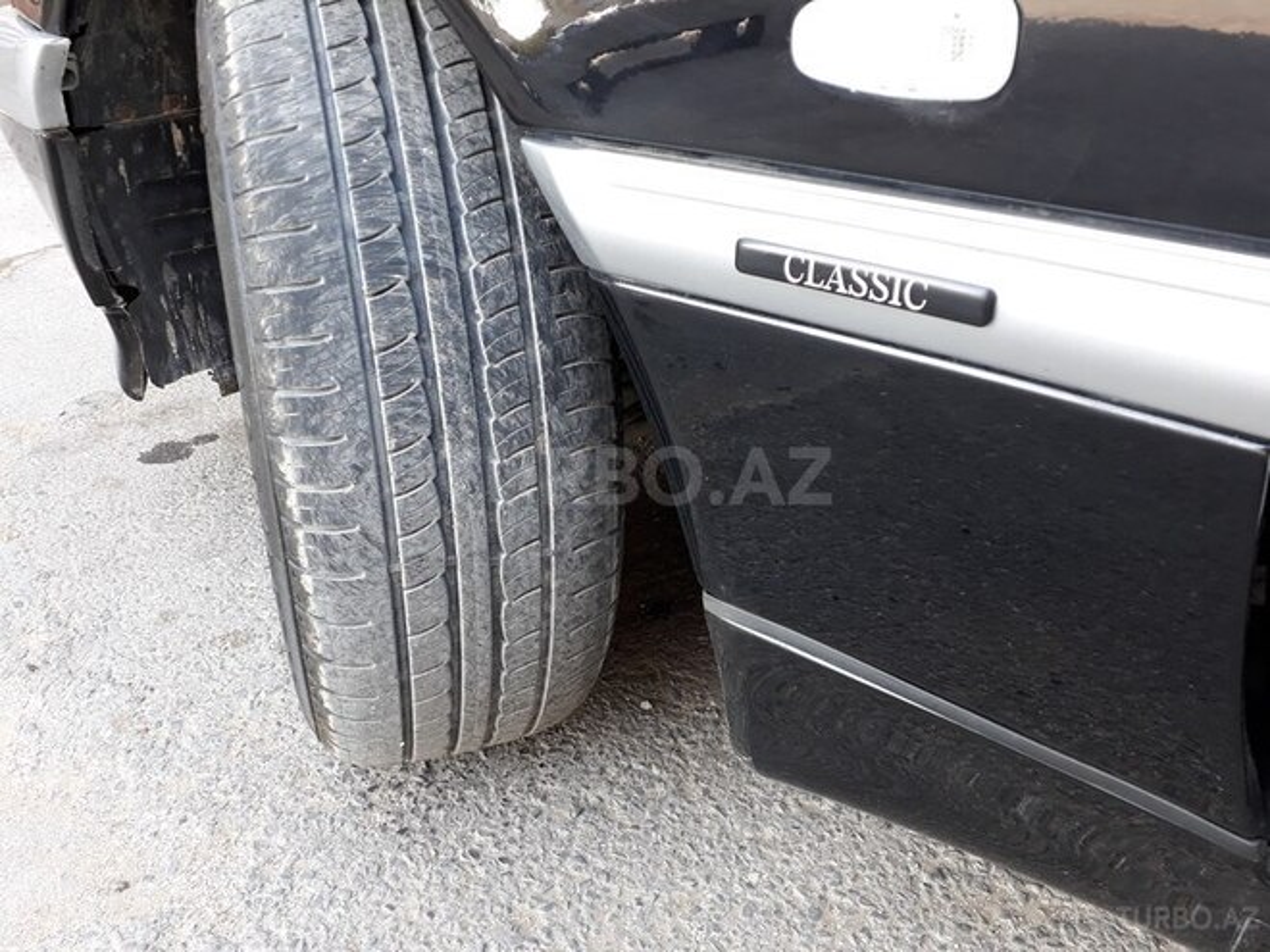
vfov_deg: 51.4
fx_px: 991
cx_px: 635
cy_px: 476
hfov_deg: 65.3
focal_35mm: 27
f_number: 1.9
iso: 40
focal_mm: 3.6
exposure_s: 1/50
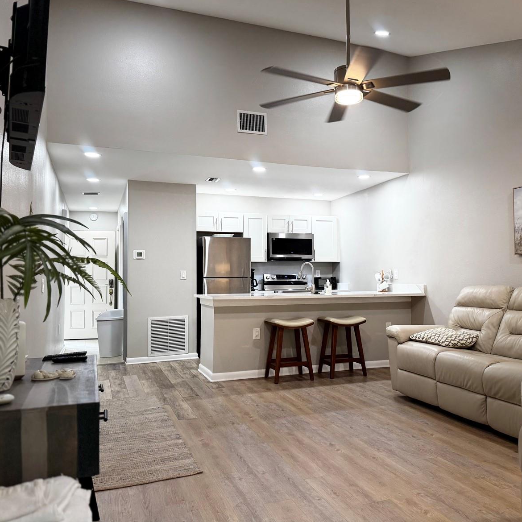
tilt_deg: +1.2
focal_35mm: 29
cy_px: 257
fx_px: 495
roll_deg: +0.1
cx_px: 305
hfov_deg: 55.3
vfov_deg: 55.6
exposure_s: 1/120
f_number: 1.78
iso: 160
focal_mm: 6.76
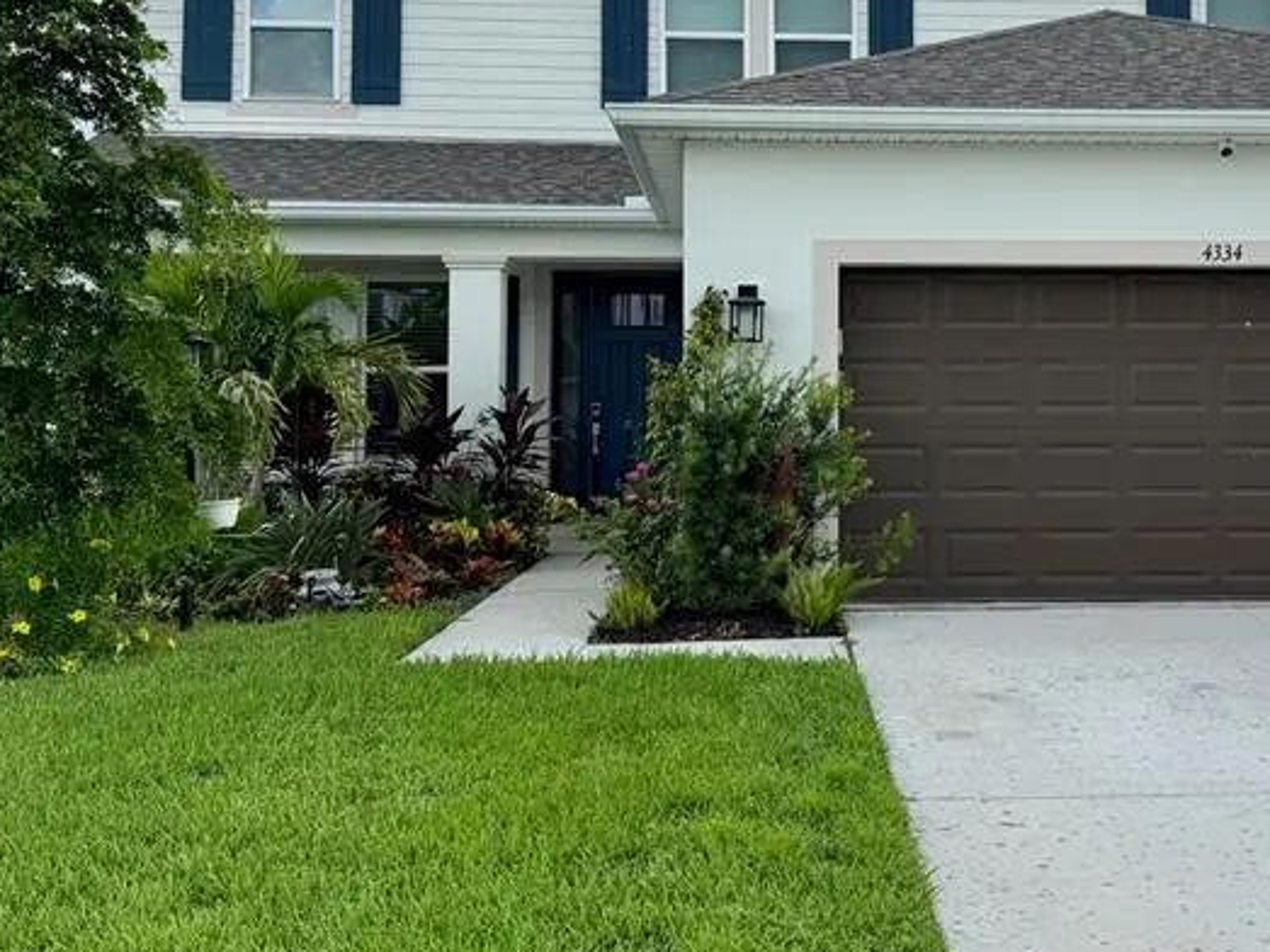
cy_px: 287
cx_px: 906
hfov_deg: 39.6
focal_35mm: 47
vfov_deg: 30.5
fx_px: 1724
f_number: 1.78
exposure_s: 1/2959
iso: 80
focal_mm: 6.76
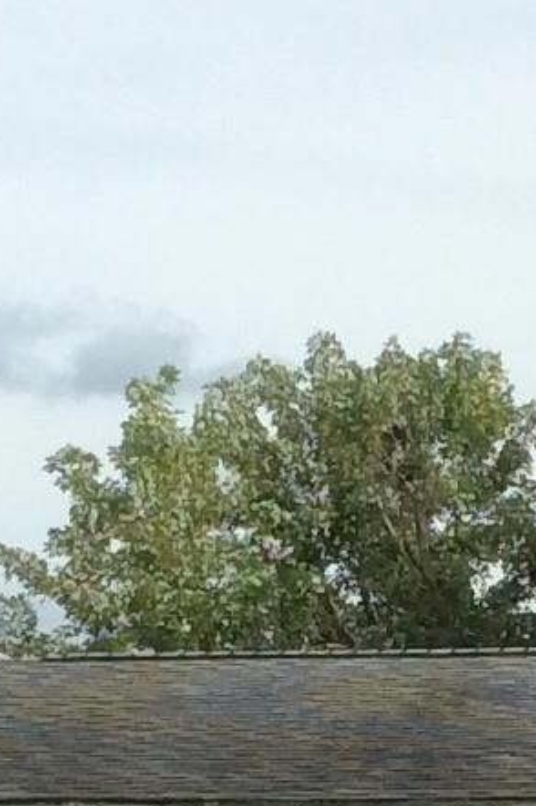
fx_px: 4361
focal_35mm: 195
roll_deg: -0.6
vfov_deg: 10.5
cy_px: 642
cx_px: 352
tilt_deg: +5.2
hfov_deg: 7.0
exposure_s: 1/1271
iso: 32
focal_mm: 3.3
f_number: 2.4
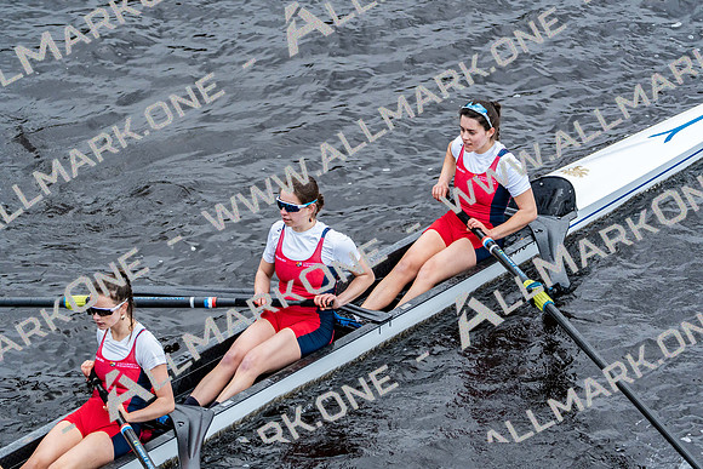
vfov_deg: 4.4
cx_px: 352
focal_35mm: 312
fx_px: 6094
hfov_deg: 6.6
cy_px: 234
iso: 2000
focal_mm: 312
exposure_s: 1/1250
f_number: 6.3
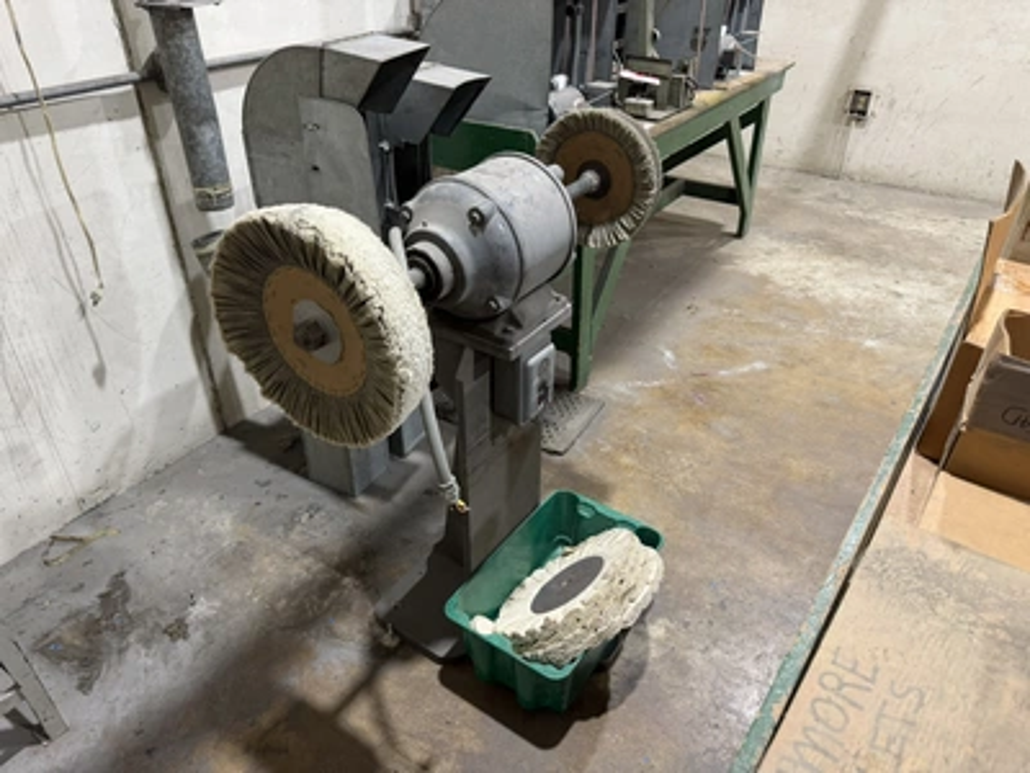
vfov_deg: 56.8
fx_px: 714
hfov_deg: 71.6
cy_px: 386
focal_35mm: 24
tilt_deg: -32.5
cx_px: 515
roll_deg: -2.2
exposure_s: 1/60
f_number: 1.78
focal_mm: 6.76
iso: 160
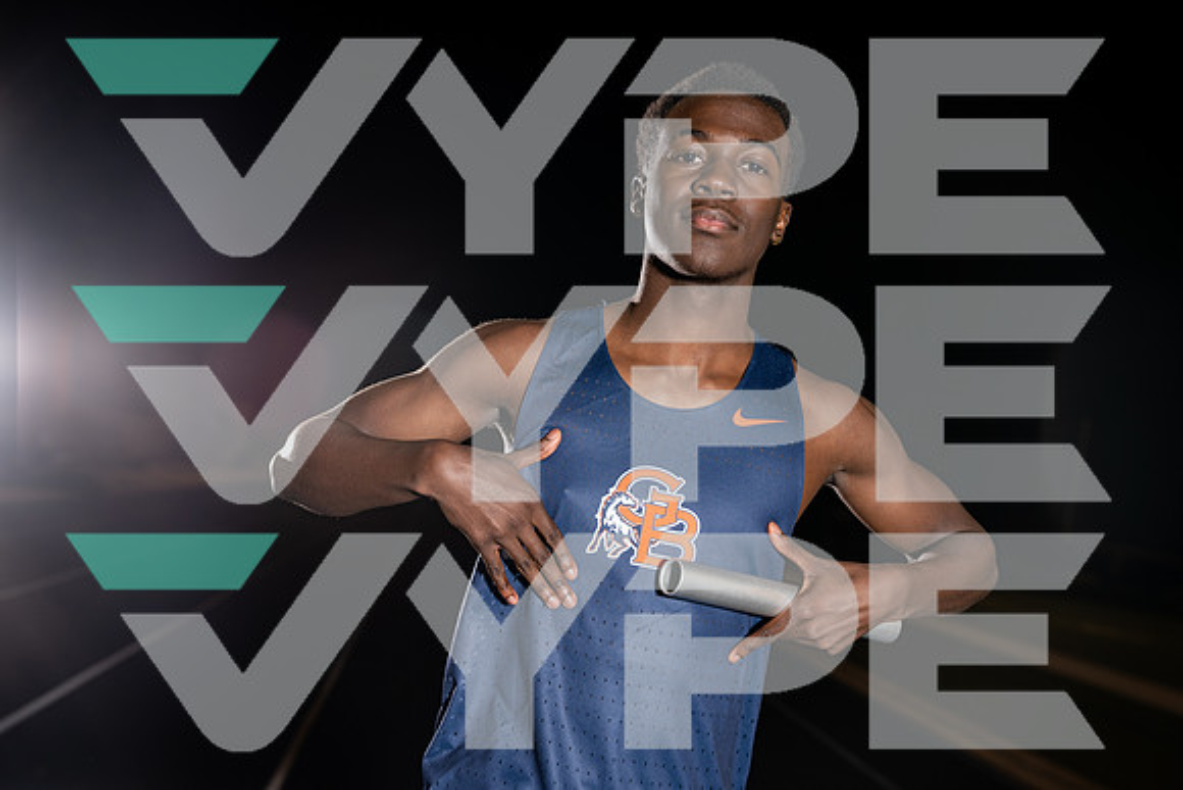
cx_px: 592
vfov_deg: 28.1
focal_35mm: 48
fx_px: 1578
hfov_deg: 41.1
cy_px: 395
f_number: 4
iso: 250
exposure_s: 1/250
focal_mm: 48
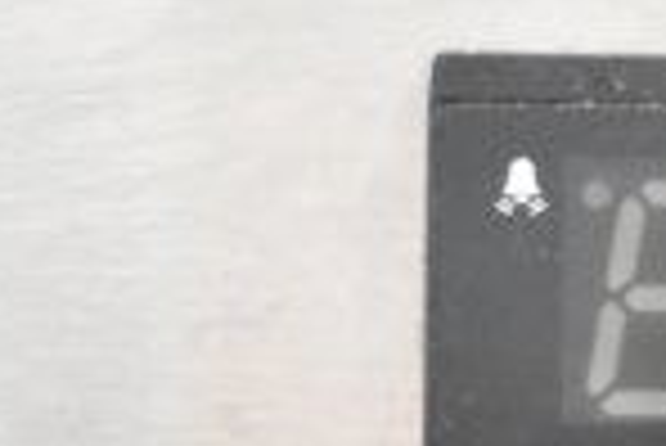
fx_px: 3204
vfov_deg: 7.9
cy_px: 466
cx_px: 1314
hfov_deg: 10.9
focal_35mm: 173
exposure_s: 1/100
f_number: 5
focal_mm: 28
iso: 6400
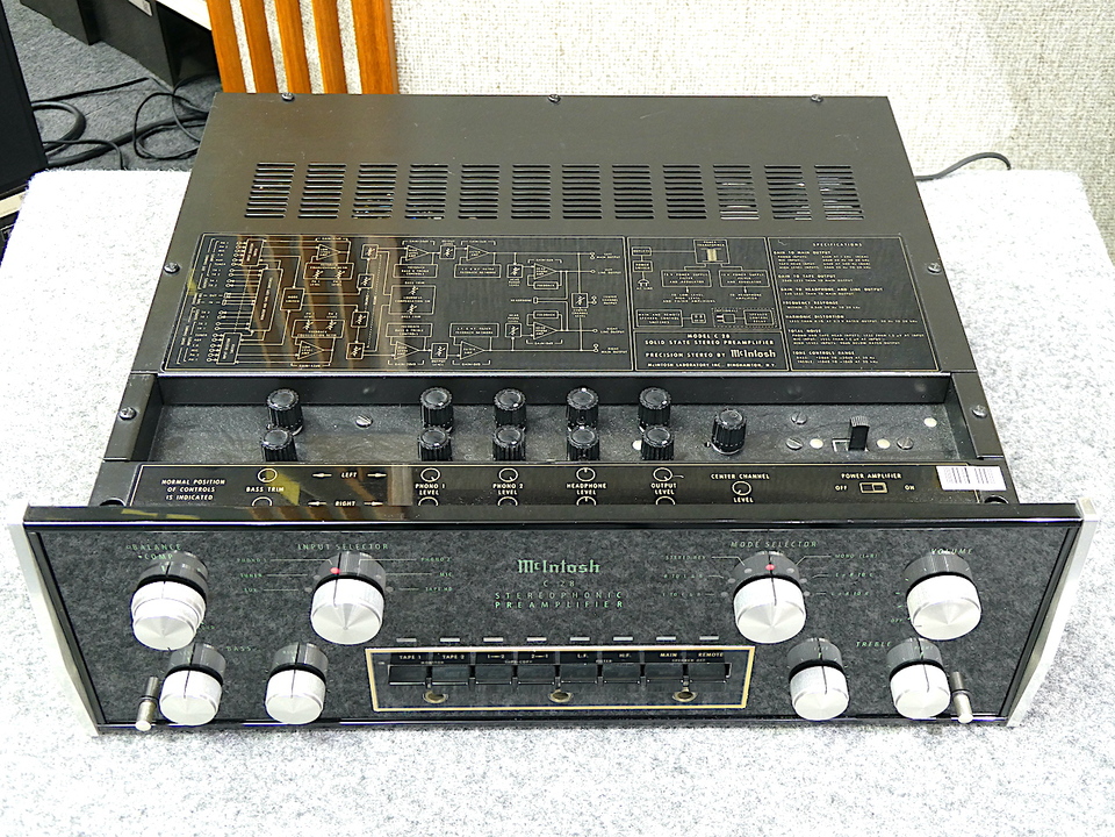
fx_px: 1417
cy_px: 418
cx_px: 558
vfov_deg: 32.9
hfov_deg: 42.9
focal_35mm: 44
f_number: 3.9
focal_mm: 7.8
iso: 200
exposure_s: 1/2
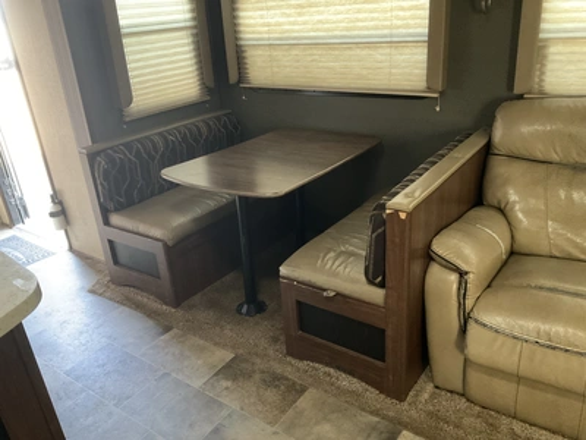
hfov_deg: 61.7
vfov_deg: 48.2
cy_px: 220
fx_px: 491
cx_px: 293
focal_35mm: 29
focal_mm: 3
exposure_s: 1/48
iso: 320
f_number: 1.8
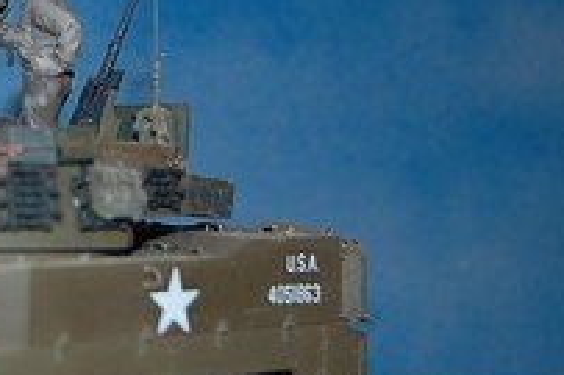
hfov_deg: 17.9
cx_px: -11
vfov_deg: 12.3
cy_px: 144
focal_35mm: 111
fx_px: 1738
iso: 200
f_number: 4.2
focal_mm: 30
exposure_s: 1/500
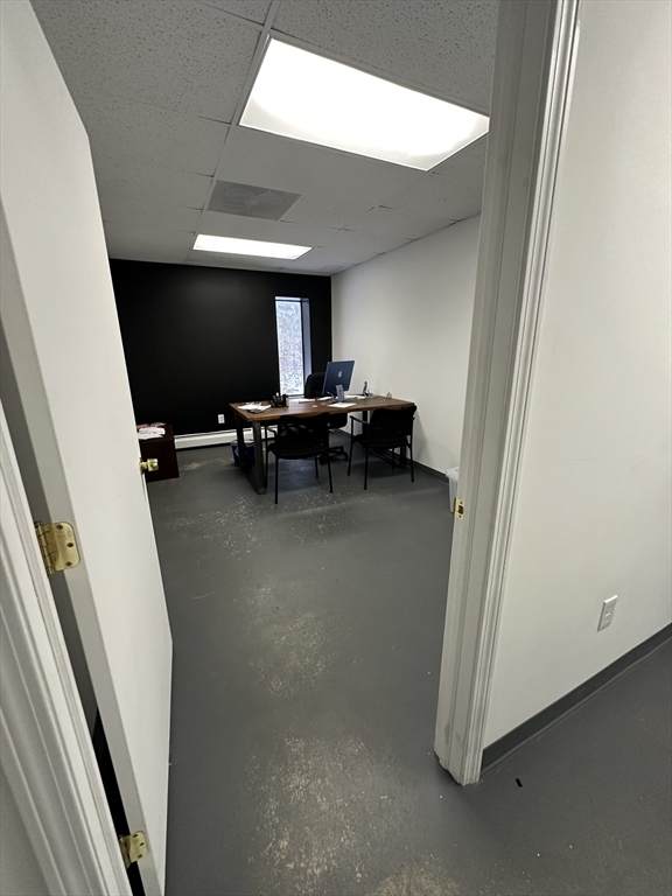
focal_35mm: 14
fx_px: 362
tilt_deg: -16.3
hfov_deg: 85.7
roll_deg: +1.7
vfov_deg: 102.1
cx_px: 336
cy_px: 448
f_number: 2.2
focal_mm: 2.22
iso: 250
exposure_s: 1/60
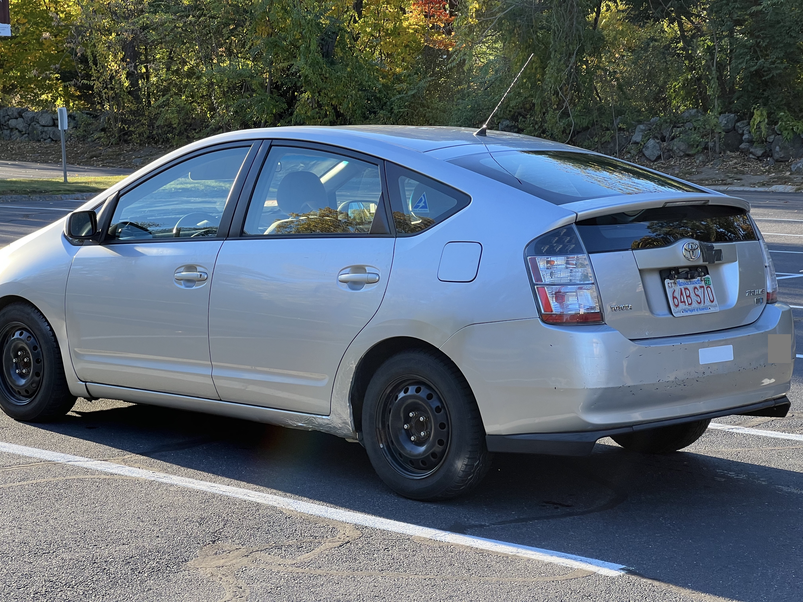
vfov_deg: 19.1
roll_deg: +0.5
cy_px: 301
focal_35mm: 77
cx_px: 402
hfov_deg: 25.3
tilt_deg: -5.9
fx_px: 1786
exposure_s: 1/124
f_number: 2.8
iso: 32
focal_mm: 9
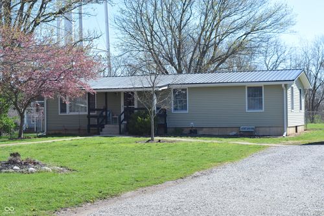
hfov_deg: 28.1
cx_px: 162
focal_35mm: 72
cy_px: 108
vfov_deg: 18.9
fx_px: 648
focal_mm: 48
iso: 200
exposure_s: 1/320
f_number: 9
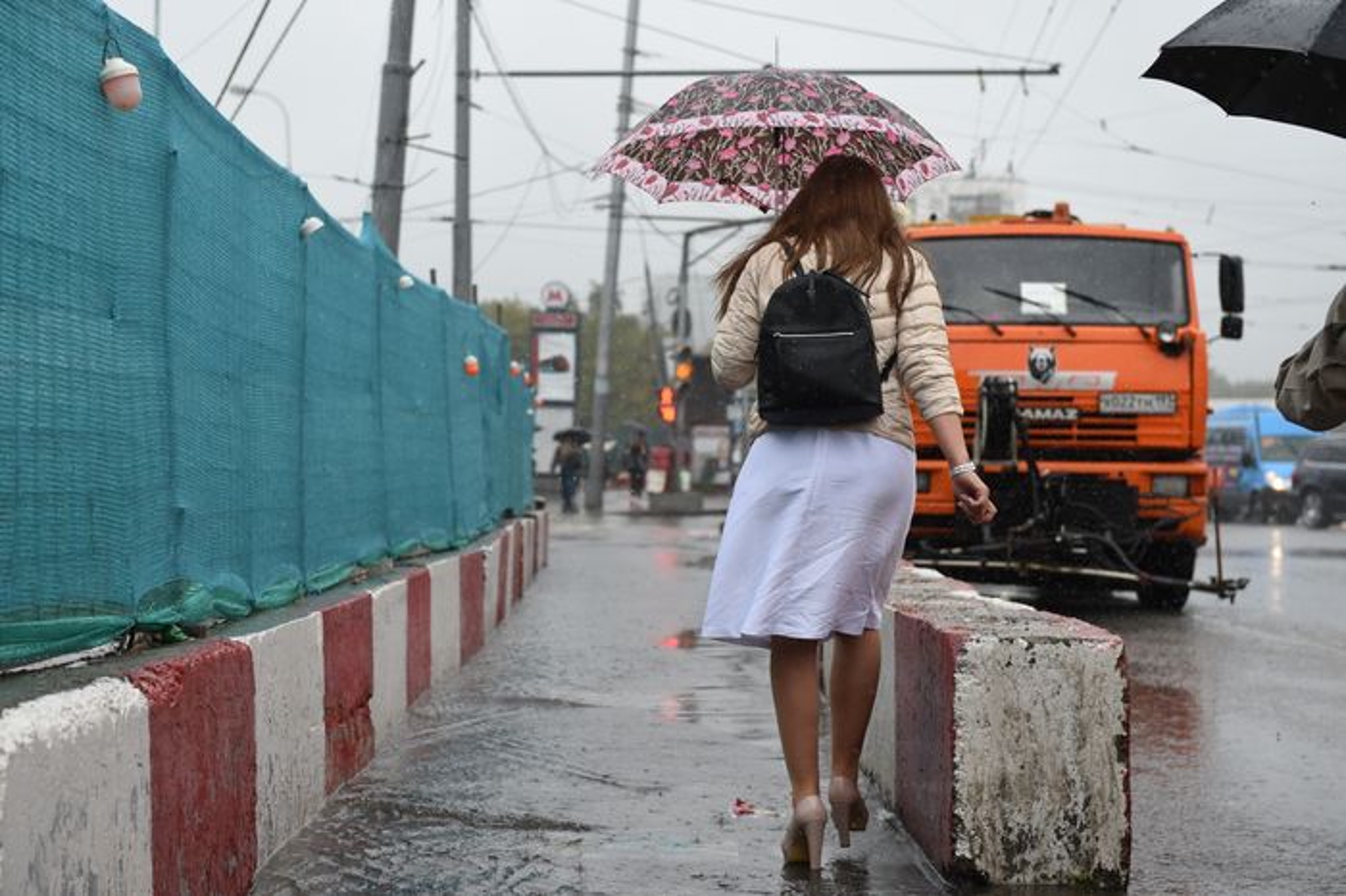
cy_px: 448
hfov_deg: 28.9
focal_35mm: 70
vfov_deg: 19.4
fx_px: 2616
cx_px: 673
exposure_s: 1/2000
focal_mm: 70
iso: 1000
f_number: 4.5
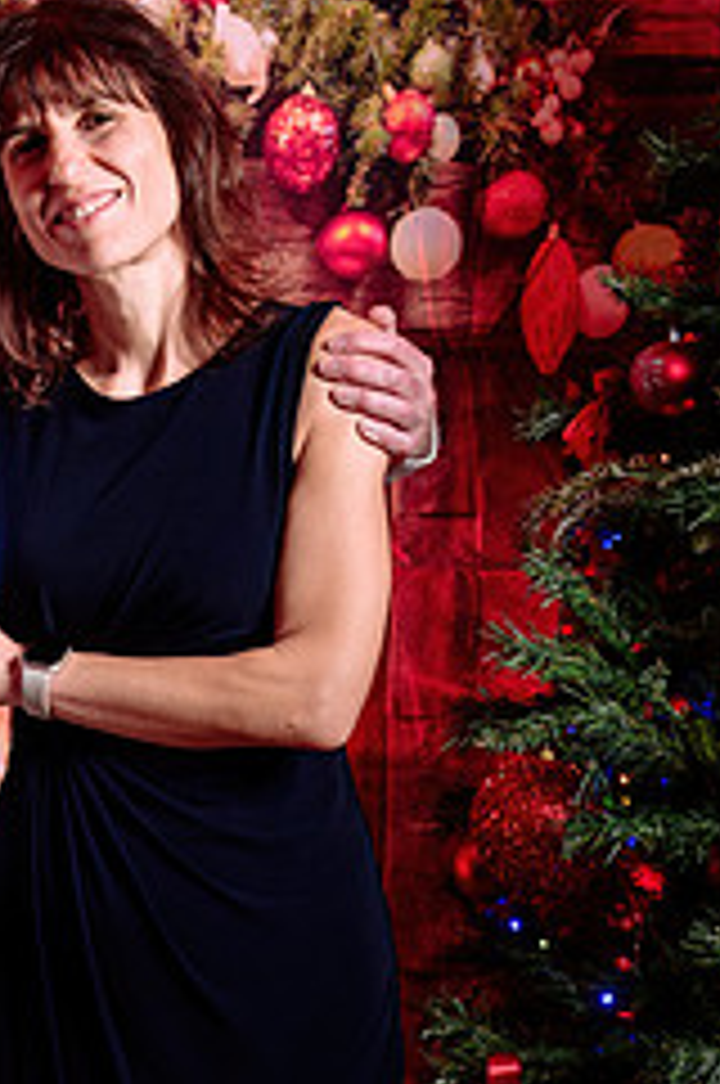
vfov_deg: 19.8
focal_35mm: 103
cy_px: 462
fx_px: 3099
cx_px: -244
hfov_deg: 12.8
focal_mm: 33
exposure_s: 1/125
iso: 500
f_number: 4
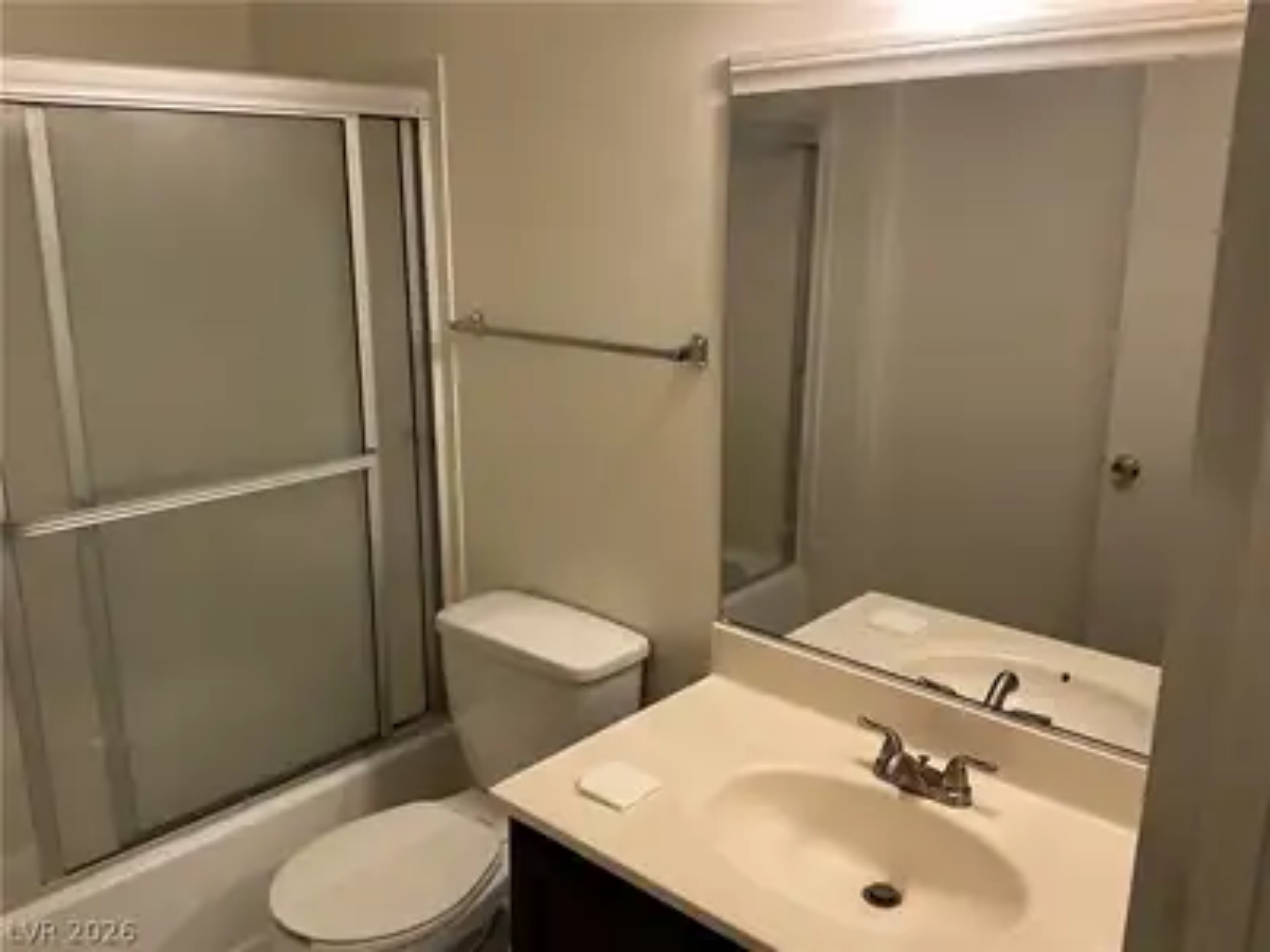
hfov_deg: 61.7
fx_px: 1064
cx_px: 635
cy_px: 476
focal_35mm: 29
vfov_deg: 48.2
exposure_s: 1/60
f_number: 1.8
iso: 80
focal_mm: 3
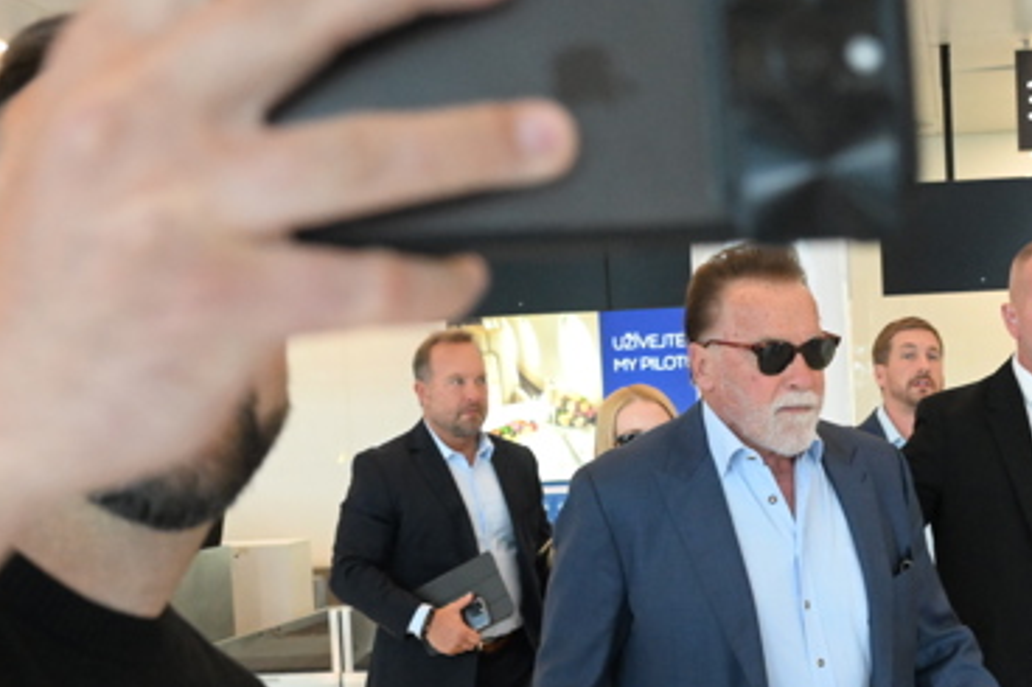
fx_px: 2149
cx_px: 808
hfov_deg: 26.6
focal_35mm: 75
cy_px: 611
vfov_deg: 17.9
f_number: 4.5
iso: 4000
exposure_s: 1/320
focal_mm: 27
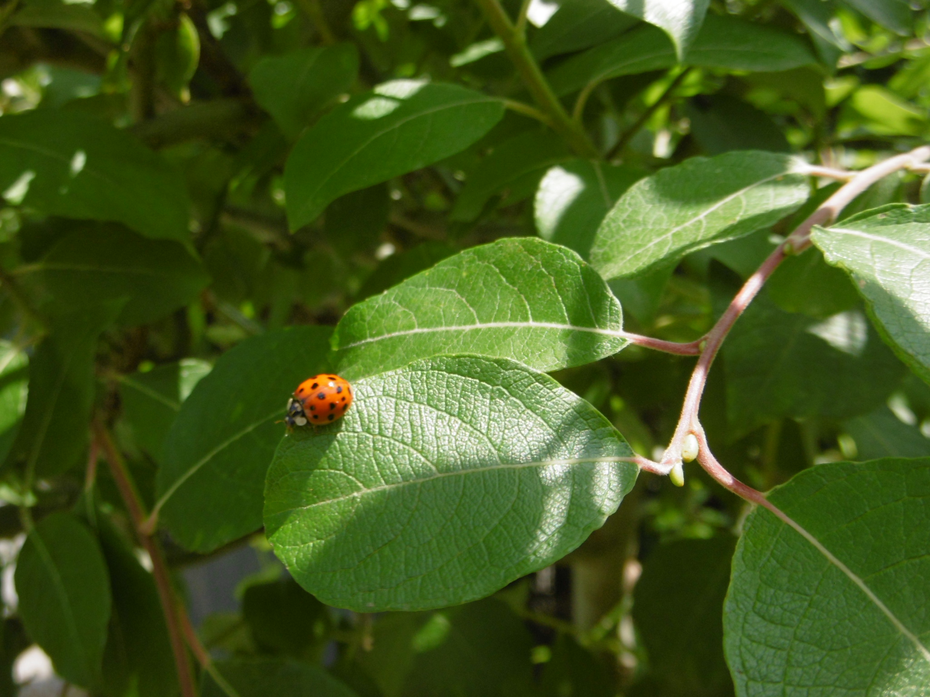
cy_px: 348
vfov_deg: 37.7
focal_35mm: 38
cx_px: 465
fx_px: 1021
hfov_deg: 49.0
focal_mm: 6.8
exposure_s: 1/500
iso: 160
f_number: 3.7
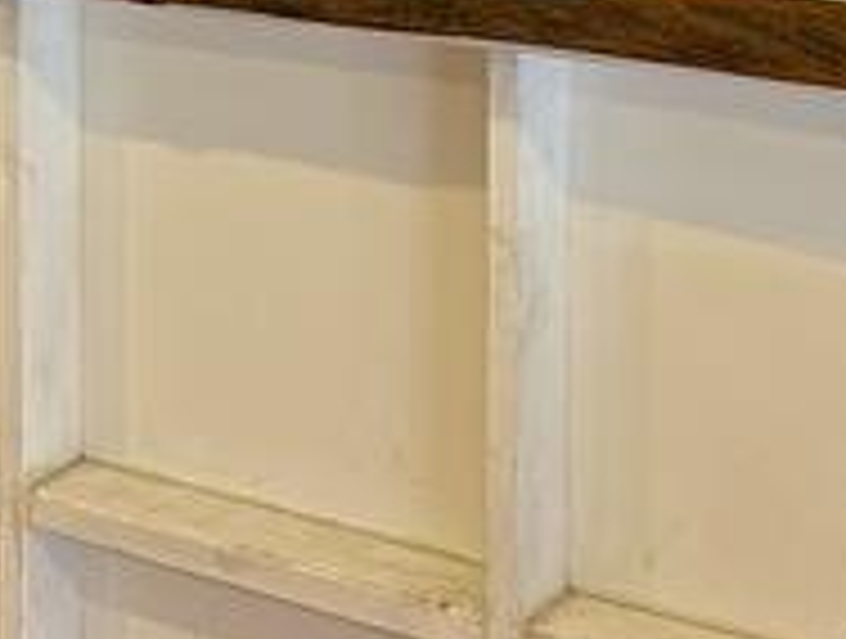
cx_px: 832
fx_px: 1936
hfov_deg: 23.7
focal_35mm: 79
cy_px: -385
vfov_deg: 16.6
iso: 200
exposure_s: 1/100
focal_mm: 6.86
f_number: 1.78
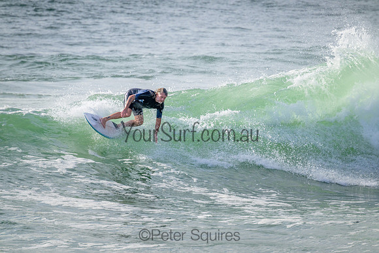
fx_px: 8424
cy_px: 126
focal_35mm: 800
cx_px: 190
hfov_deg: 2.6
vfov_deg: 1.7
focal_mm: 800
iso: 1100
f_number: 11
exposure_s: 1/2000
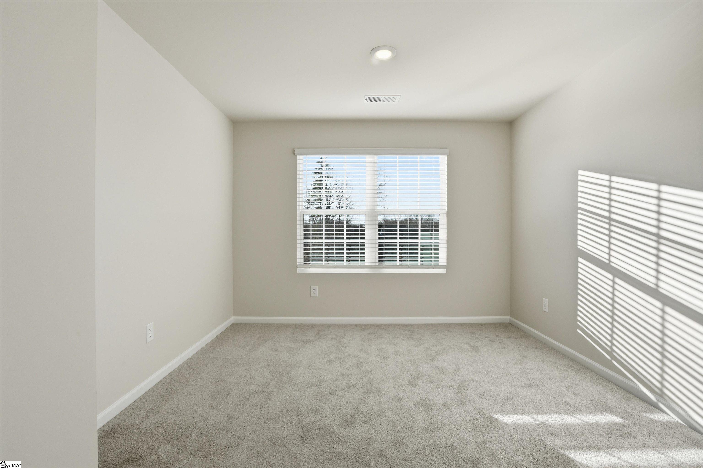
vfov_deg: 73.7
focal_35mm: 16
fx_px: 312
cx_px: 352
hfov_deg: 96.7
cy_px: 234
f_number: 11
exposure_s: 1/800
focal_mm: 16
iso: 160
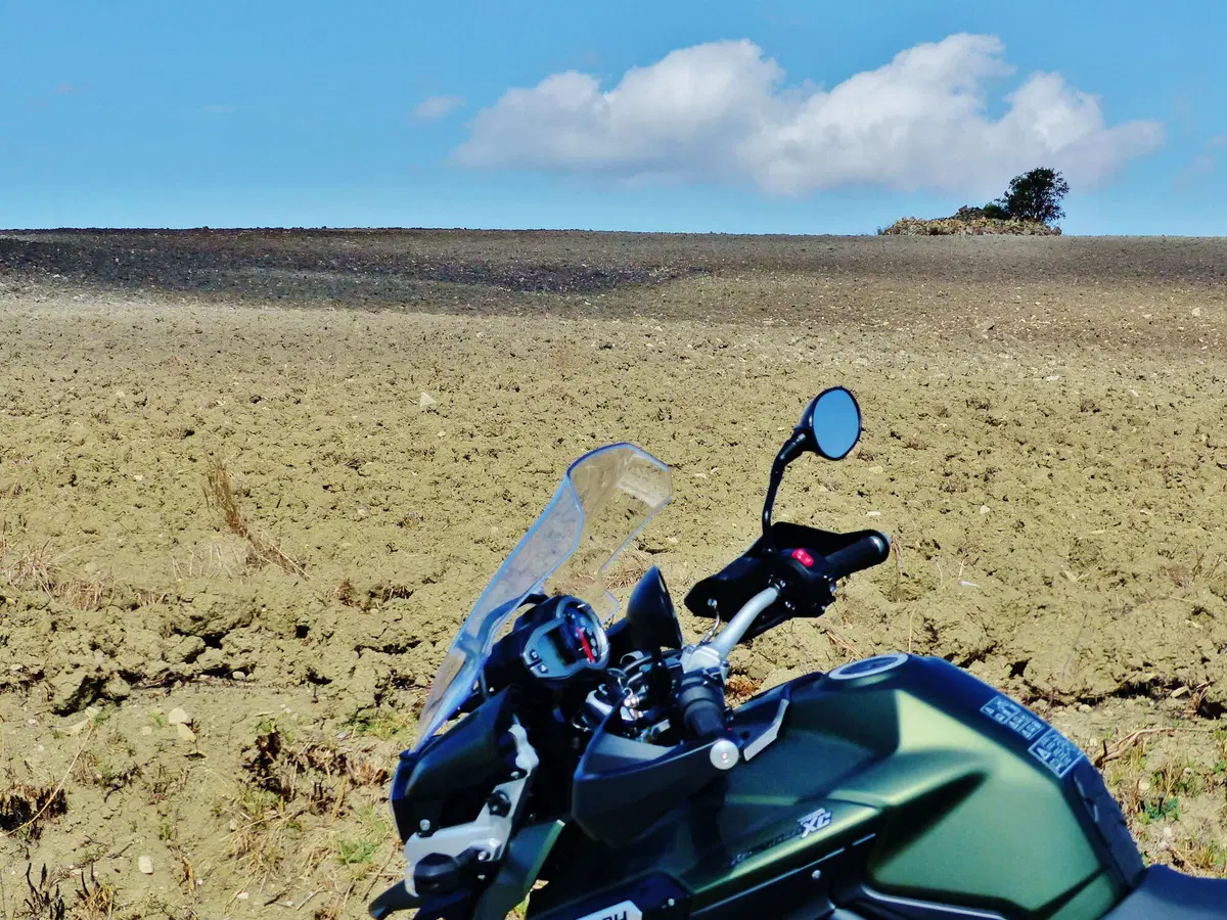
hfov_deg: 23.6
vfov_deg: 17.8
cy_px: 460
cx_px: 614
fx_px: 2942
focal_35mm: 83
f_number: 4
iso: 160
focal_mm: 15
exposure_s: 1/1300
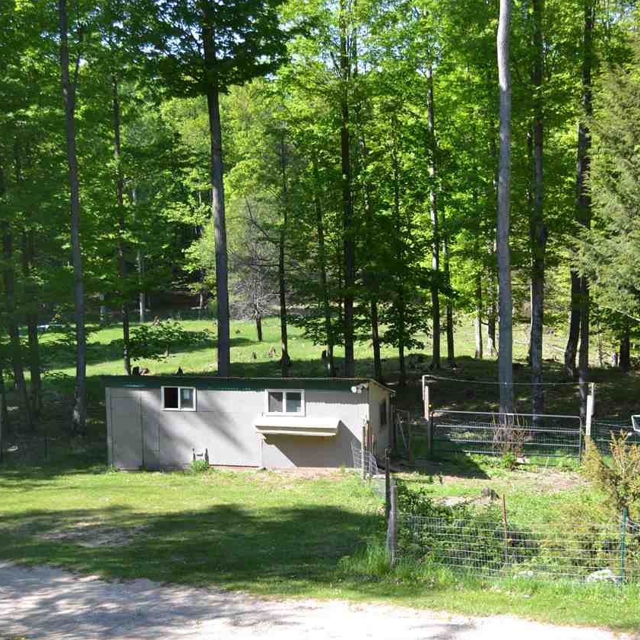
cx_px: 330
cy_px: 323
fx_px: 1297
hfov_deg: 27.7
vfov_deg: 27.7
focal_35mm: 62
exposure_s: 1/125
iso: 140
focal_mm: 32
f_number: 5.6
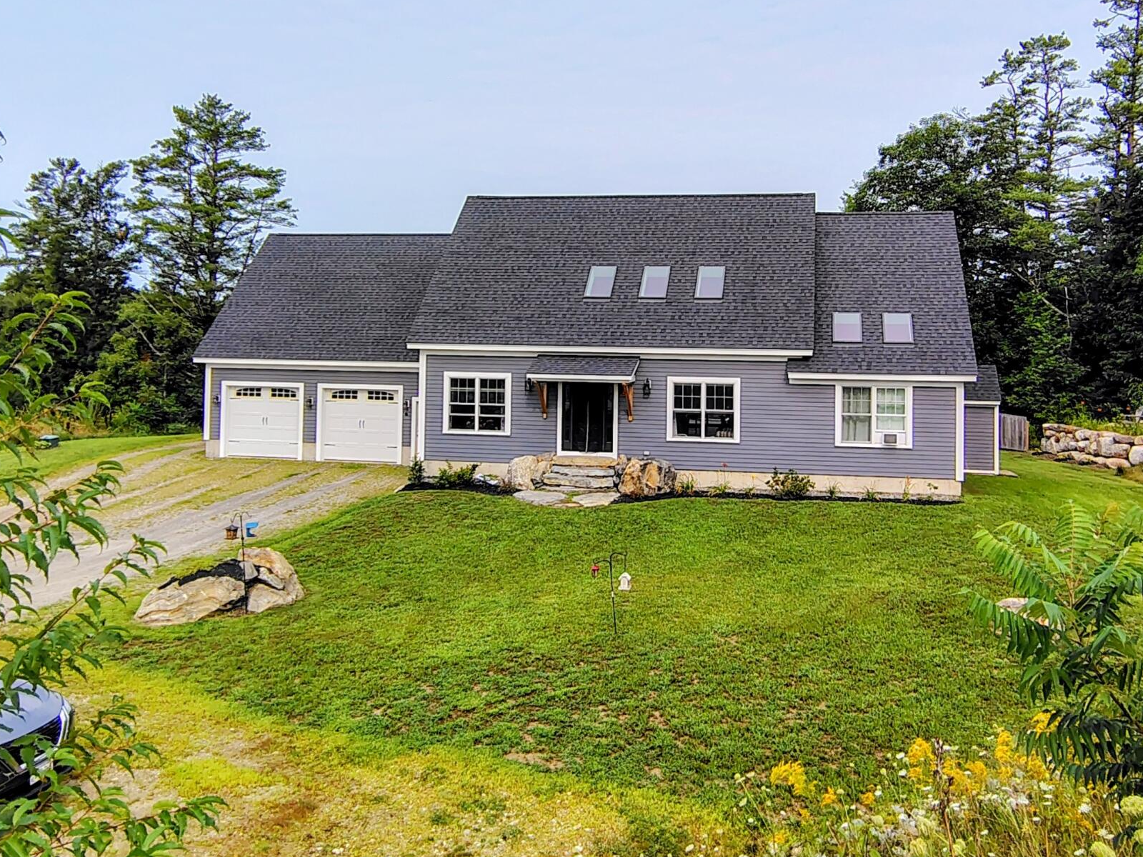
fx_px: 991
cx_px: 649
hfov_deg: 59.7
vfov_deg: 46.2
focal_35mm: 30
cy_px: 296
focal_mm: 2.13
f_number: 2.2
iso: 100
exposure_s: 1/776
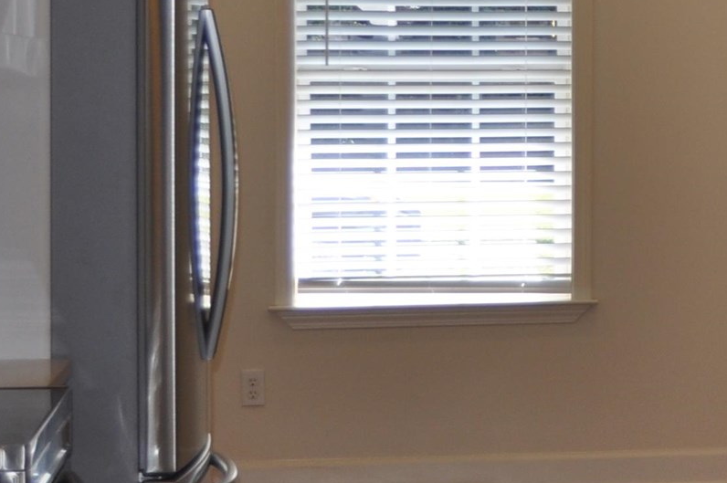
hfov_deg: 11.6
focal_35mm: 162
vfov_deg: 8.5
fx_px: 3268
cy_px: 163
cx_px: 1361
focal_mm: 28
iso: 200
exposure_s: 1/200
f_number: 5
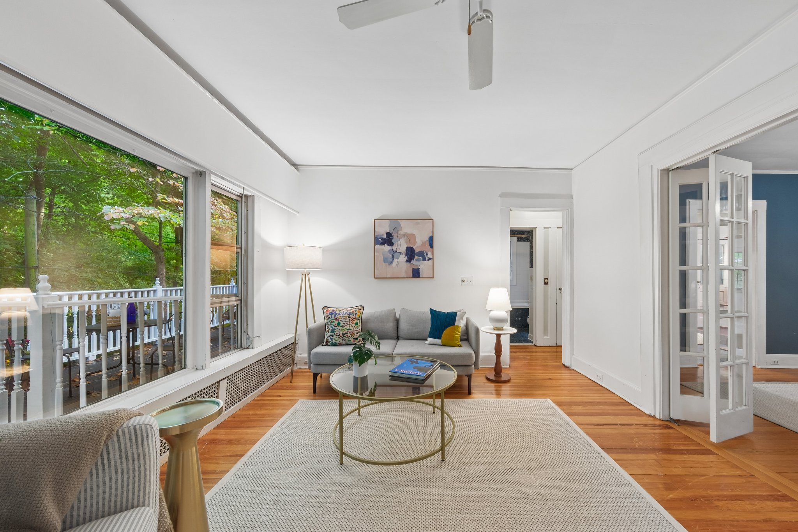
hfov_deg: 112.6
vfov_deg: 90.0
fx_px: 266
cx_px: 399
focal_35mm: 12
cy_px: 266
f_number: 8
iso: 200
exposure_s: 1/4
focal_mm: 8
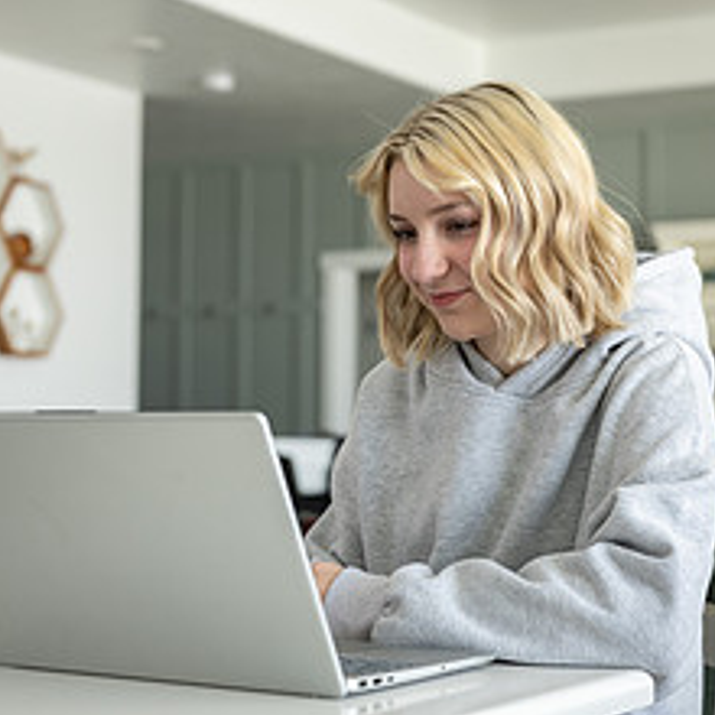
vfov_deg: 23.7
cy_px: 312
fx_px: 1706
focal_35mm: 73
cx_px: 328
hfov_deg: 23.7
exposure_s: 1/200
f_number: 2.8
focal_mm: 42
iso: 125
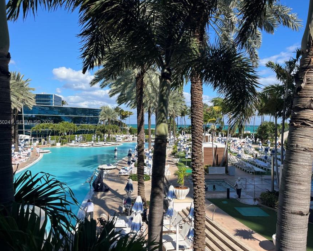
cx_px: 159
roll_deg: +0.5
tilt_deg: -0.2
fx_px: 259
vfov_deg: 51.5
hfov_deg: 62.2
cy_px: 123
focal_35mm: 28
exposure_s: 1/3521
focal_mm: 5.1
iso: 50
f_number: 1.6
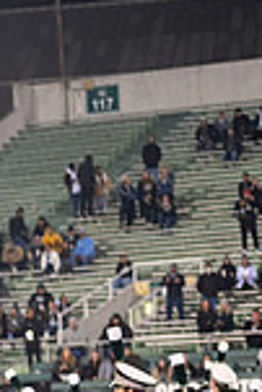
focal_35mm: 268
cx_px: -418
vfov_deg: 7.6
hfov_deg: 5.0
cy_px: 431
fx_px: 2919
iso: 1000
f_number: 2.8
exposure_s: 1/500
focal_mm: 70
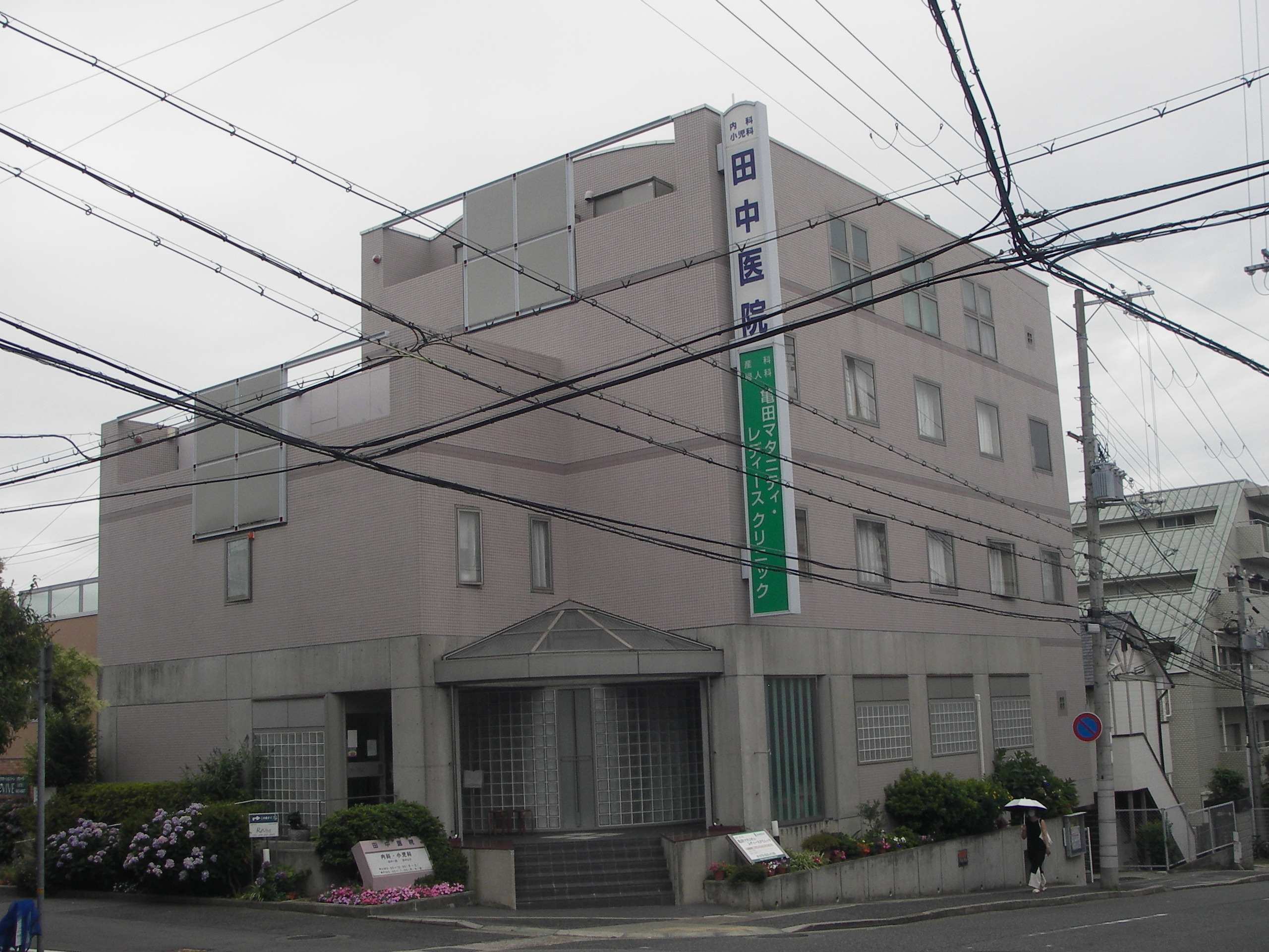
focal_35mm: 38
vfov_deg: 37.7
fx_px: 1393
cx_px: 634
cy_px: 476
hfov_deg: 49.0
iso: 50
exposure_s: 1/200
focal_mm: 6.3
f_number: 6.6
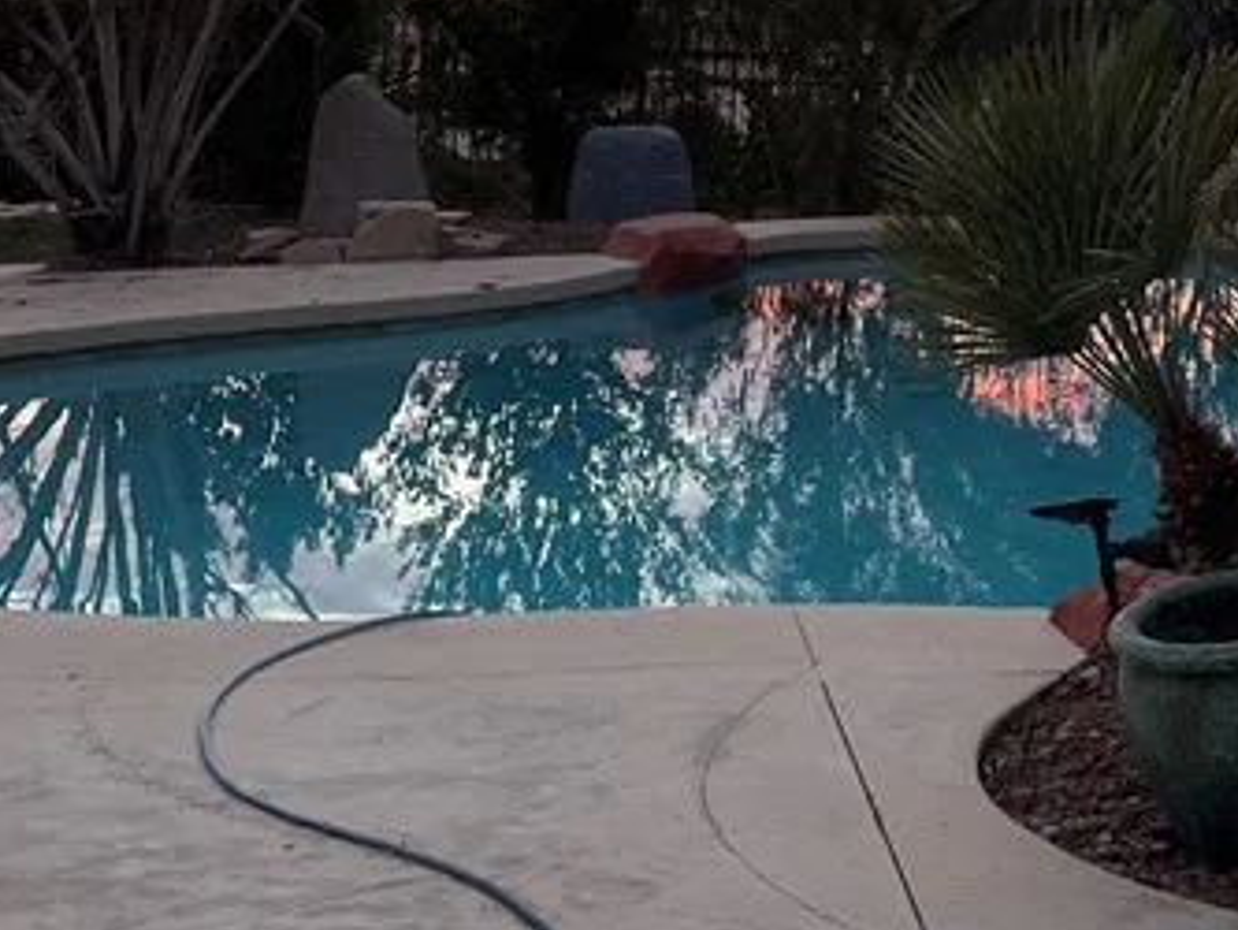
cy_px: -316
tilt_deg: +5.4
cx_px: 1097
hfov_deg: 23.8
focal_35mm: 80
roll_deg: -0.6
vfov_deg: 17.2
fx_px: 2862
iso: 64
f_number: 1.6
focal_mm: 4.2
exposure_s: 1/121
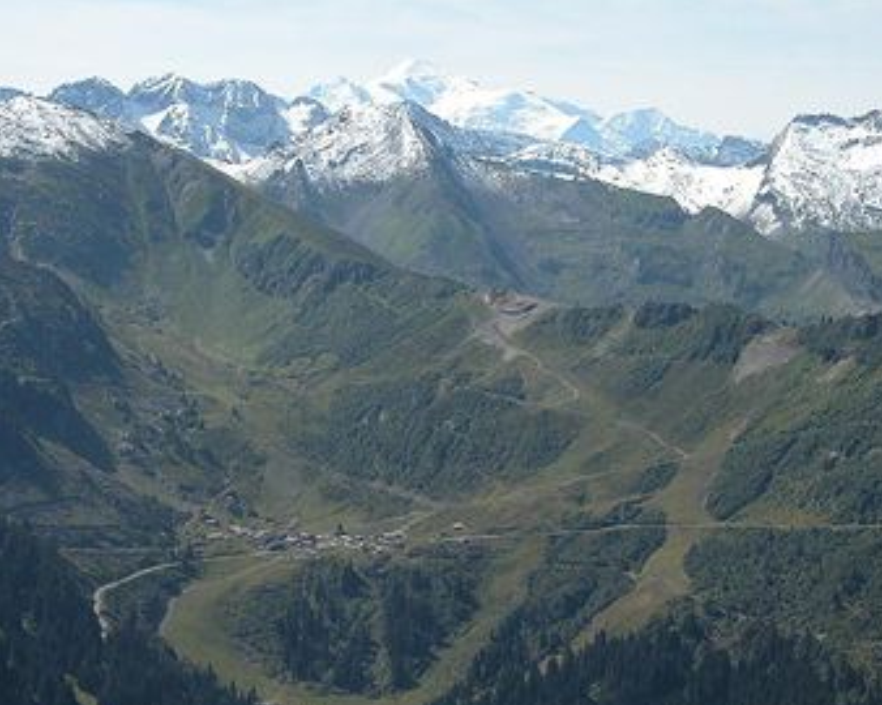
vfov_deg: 11.9
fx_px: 3365
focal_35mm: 129
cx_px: 538
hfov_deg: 14.9
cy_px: 295
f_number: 5.7
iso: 100
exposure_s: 1/478
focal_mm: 23.7
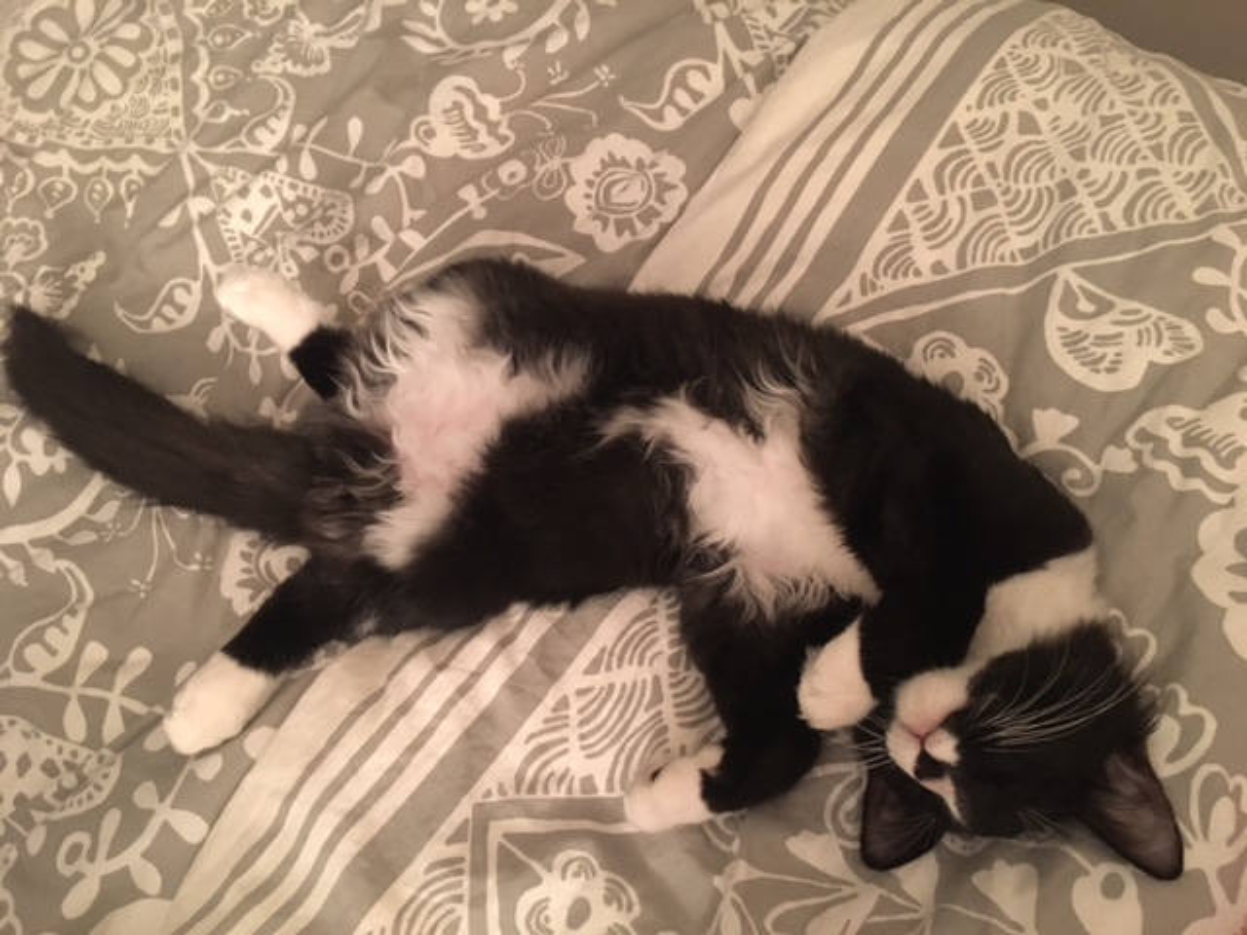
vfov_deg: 48.2
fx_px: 1045
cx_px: 624
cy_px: 468
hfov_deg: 61.7
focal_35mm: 29
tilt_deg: -58.5
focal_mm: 4.15
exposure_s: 1/15
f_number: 2.2
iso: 400
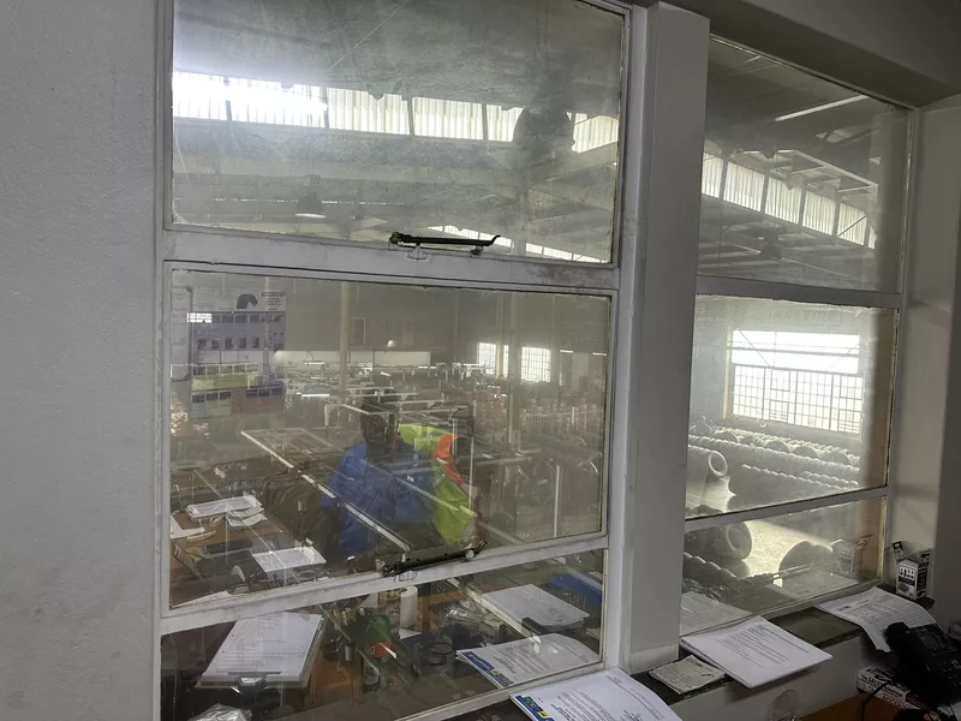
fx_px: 666
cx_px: 480
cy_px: 360
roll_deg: -1.6
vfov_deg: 56.8
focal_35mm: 24
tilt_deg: -3.4
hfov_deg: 71.6
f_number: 1.78
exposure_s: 1/100
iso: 200
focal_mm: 6.86
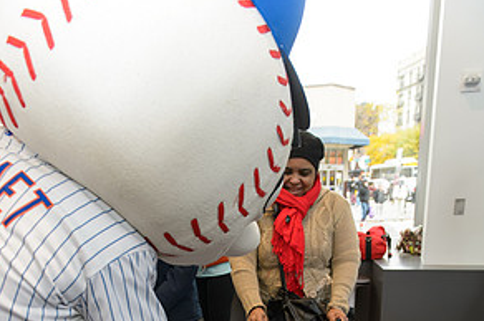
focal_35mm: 37
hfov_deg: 51.9
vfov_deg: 31.3
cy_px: 366
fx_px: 497
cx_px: 240
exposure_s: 1/100
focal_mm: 24
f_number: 3.5
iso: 800
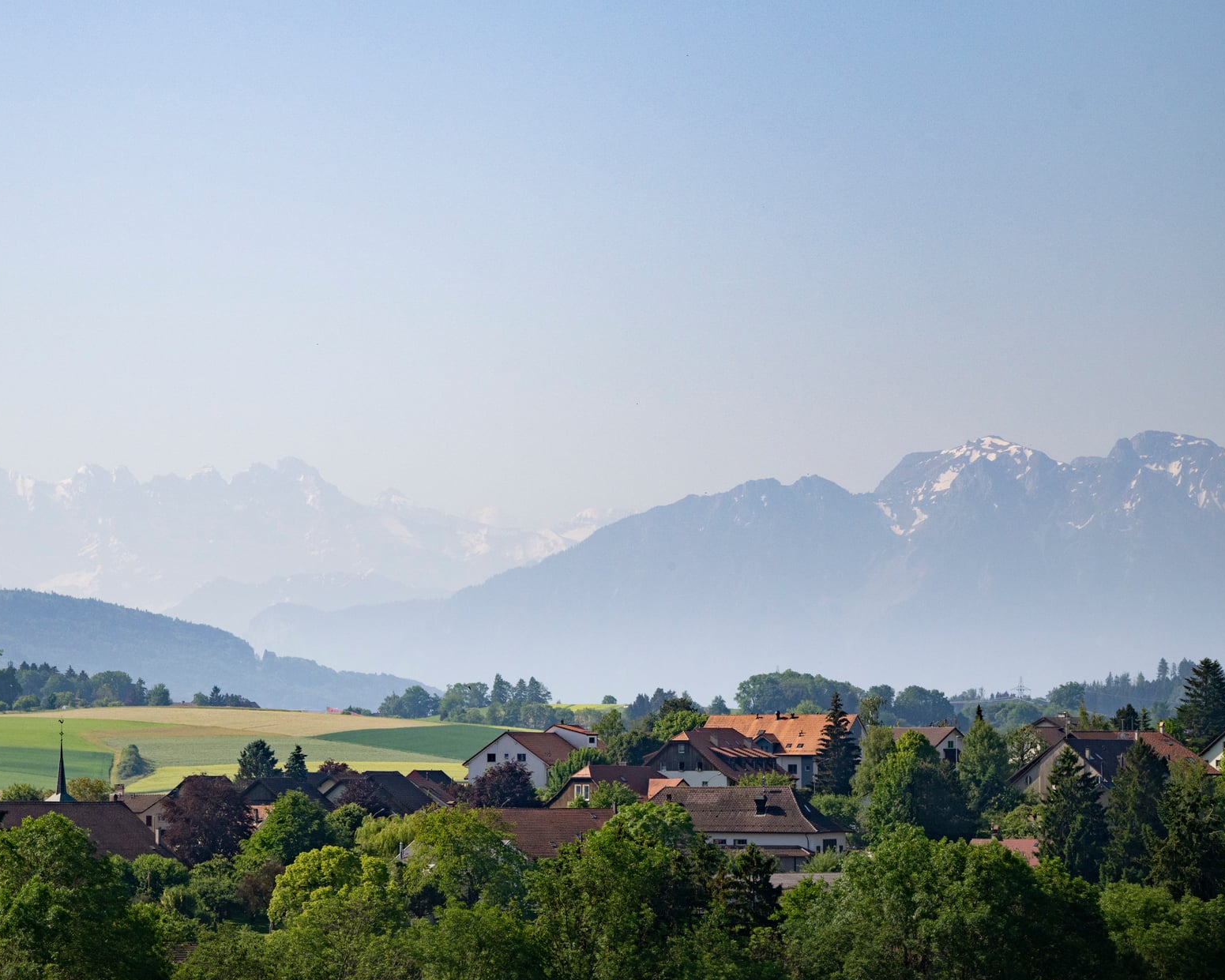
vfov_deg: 7.7
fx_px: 7252
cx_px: 335
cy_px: 355
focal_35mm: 200
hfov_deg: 9.6
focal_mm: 135
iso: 400
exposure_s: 1/32000
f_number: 1.8
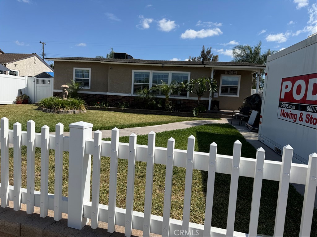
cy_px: 118
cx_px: 158
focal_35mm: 24
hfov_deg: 71.6
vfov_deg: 56.8
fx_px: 220
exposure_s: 1/6173
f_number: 1.78
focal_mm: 6.76
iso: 80
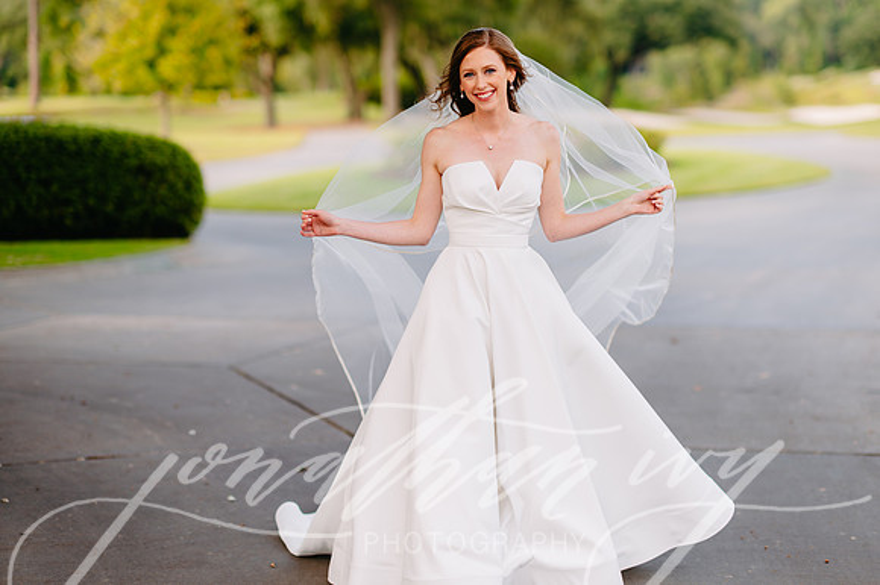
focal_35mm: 85
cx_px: 440
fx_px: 2077
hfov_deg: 23.9
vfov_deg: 16.1
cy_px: 292
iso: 100
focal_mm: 85
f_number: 2
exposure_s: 1/400
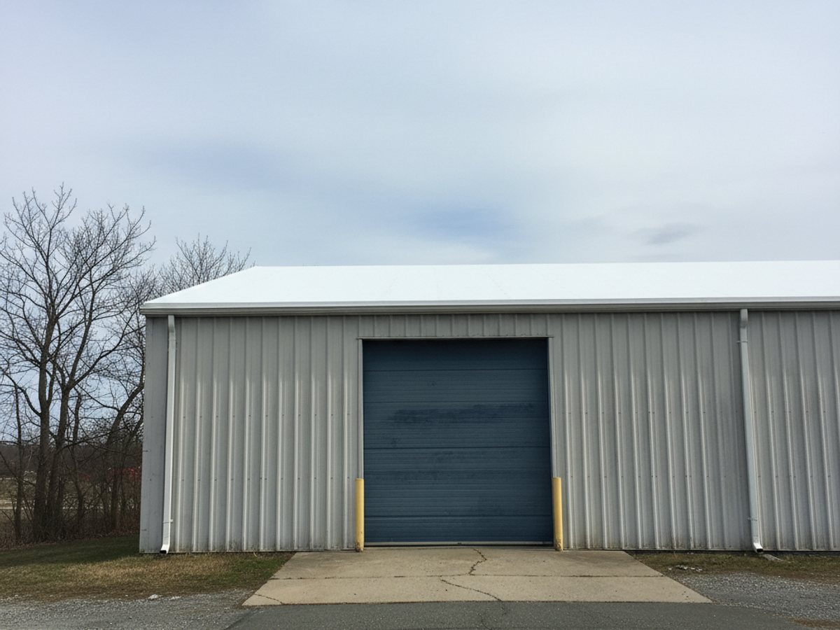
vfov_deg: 58.9
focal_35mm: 23
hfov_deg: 73.9
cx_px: 420
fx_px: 558
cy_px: 315
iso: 785
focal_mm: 6.4
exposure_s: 1/1848
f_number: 1.8
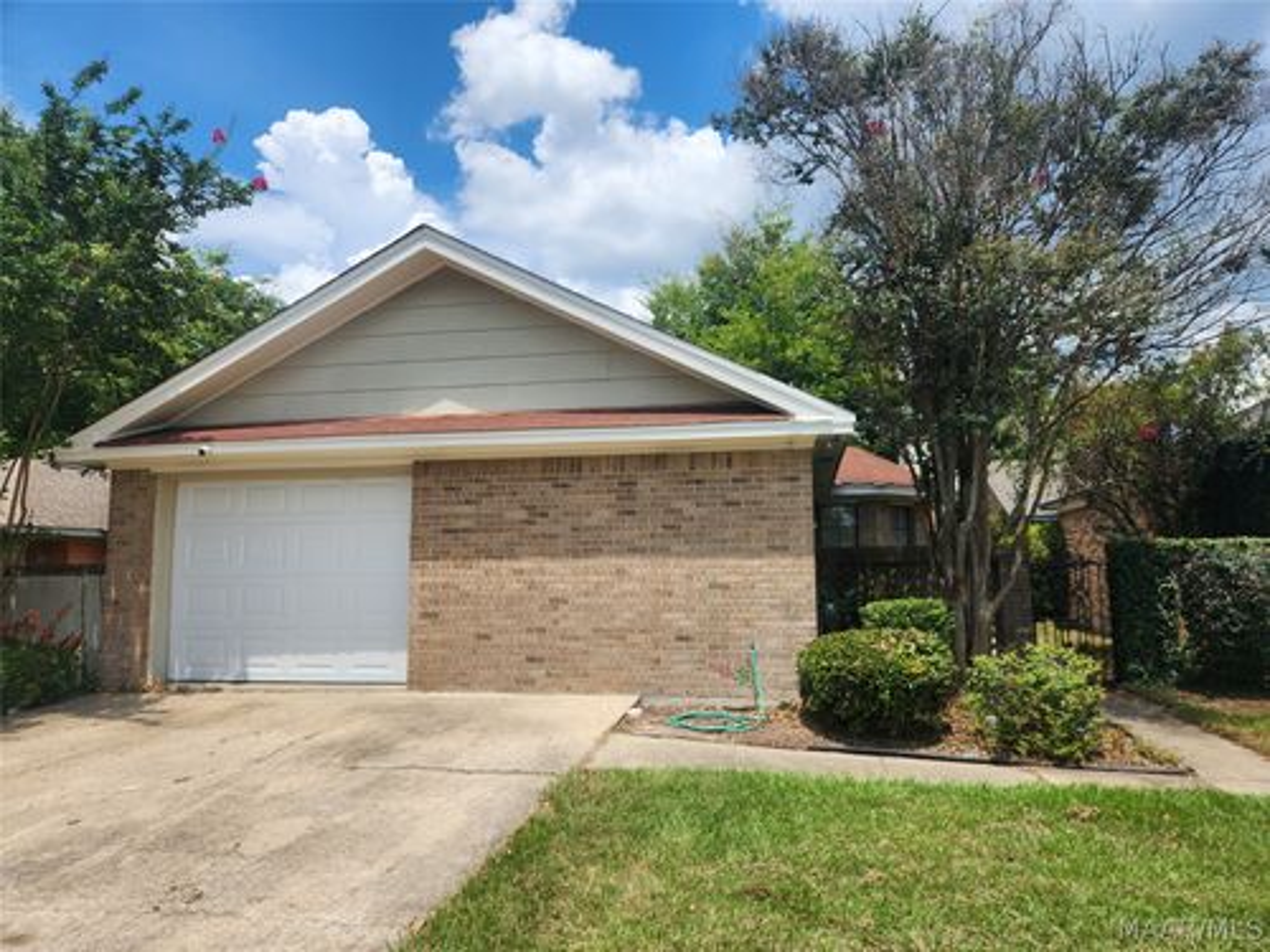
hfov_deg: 73.9
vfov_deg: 58.9
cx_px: 635
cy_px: 476
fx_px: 844
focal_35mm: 23
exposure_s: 1/1732
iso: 20
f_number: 1.8
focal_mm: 5.4
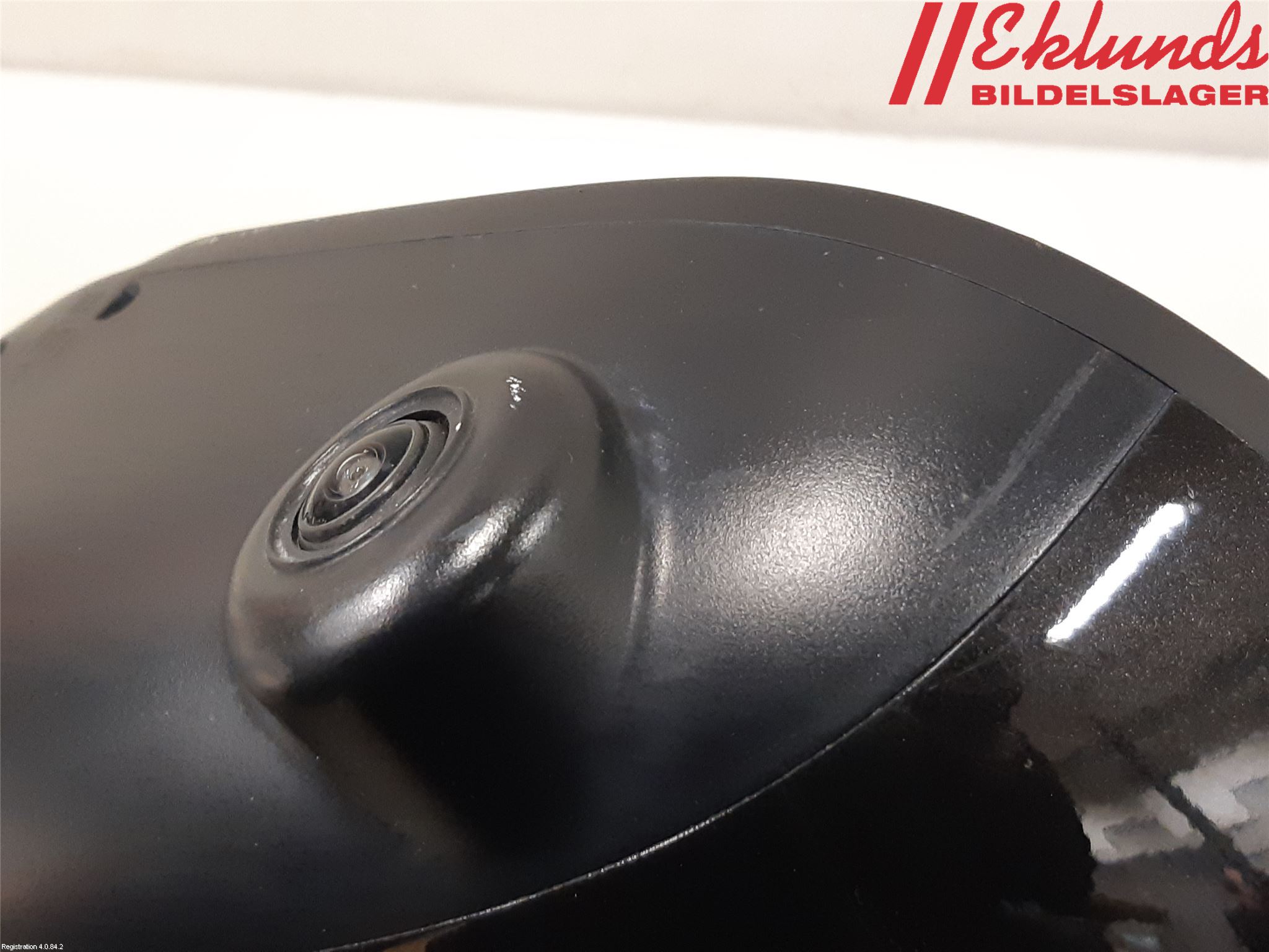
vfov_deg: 53.1
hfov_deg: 67.3
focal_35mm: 26
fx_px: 953
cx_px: 634
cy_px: 476
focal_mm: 3.93
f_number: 1.7
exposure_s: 1/33
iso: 250
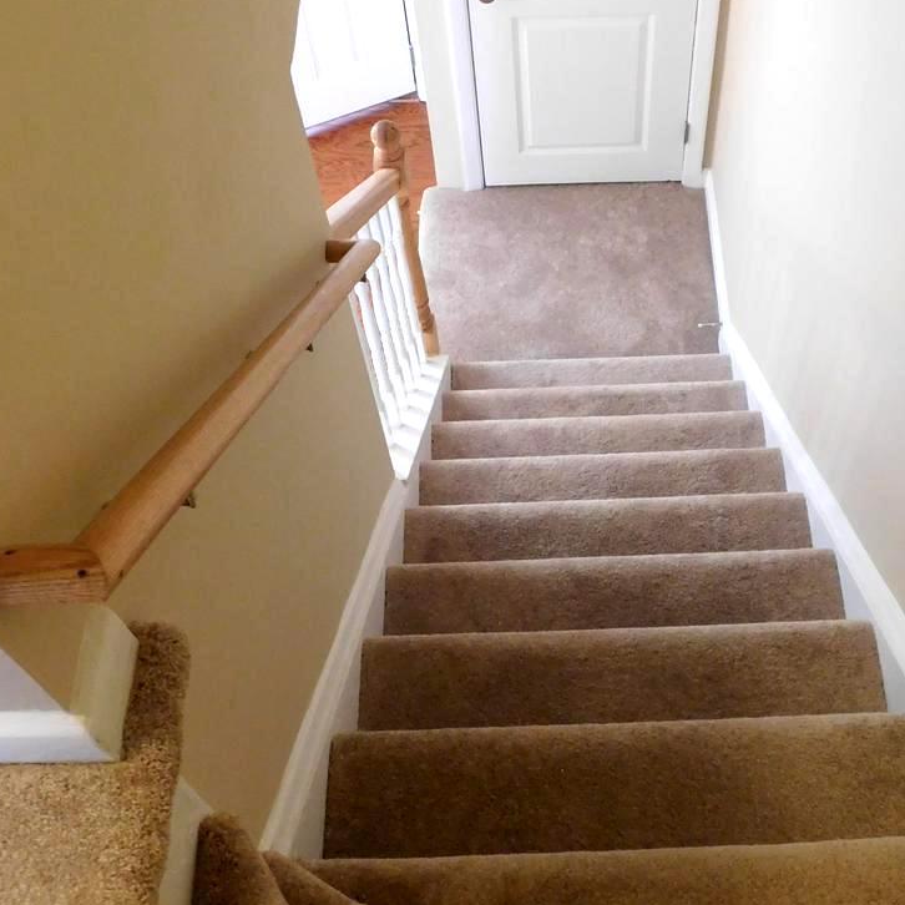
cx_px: 588
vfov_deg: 39.1
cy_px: 390
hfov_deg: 38.8
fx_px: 1272
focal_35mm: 43
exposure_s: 1/30
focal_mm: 4
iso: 280
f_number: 3
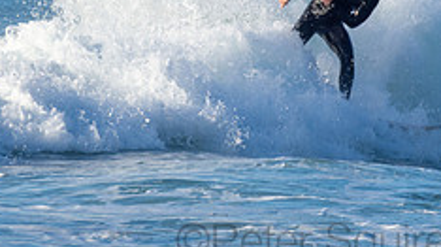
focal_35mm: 1950
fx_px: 22776
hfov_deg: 1.1
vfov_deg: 0.6
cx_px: 322
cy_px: -73
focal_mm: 500
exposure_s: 1/1250
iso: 320
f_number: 5.6
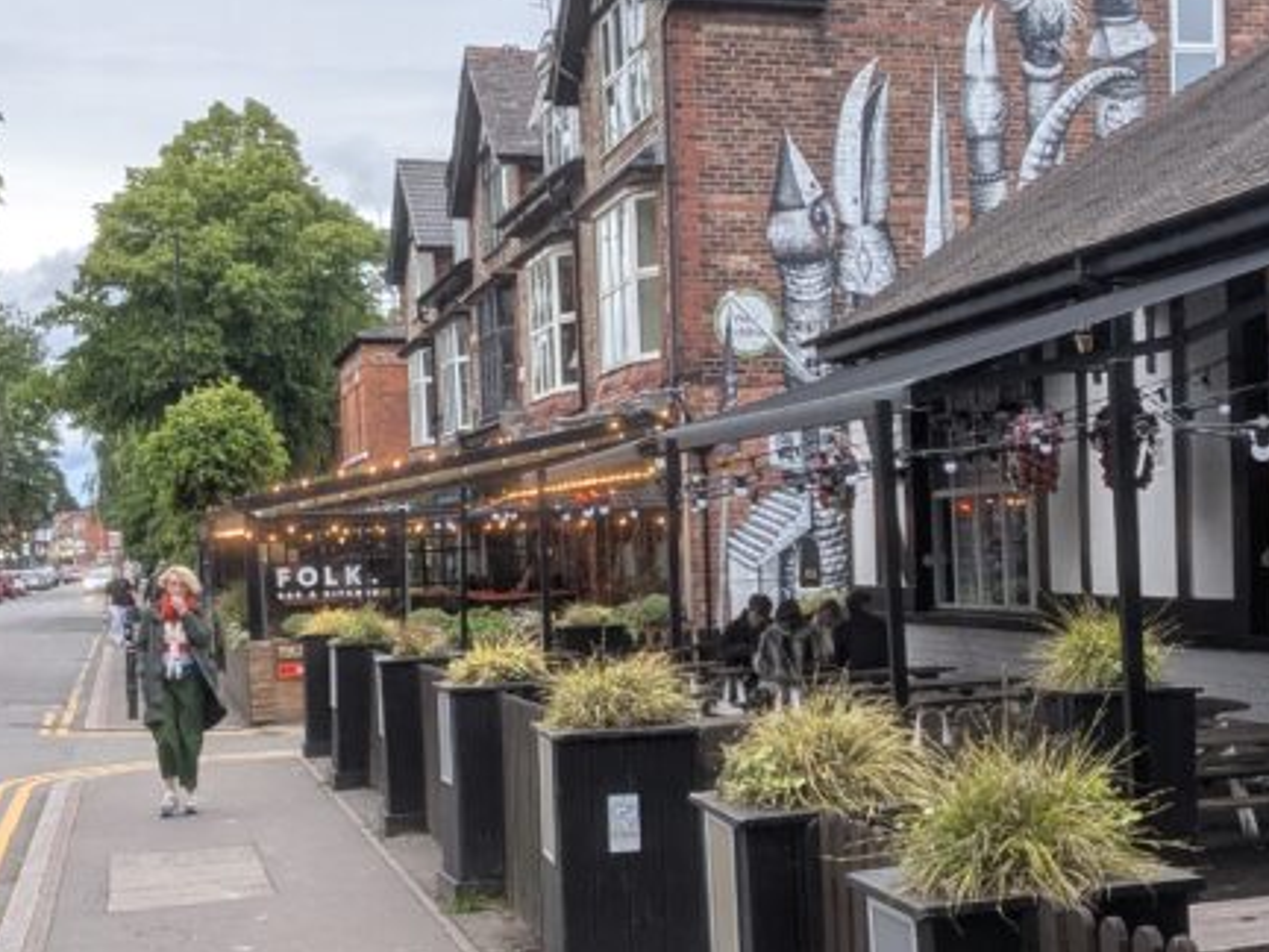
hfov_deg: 29.9
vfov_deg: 22.8
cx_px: 925
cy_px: 635
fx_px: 2346
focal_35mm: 64
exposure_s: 1/181
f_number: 1.73
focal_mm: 4.38
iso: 93
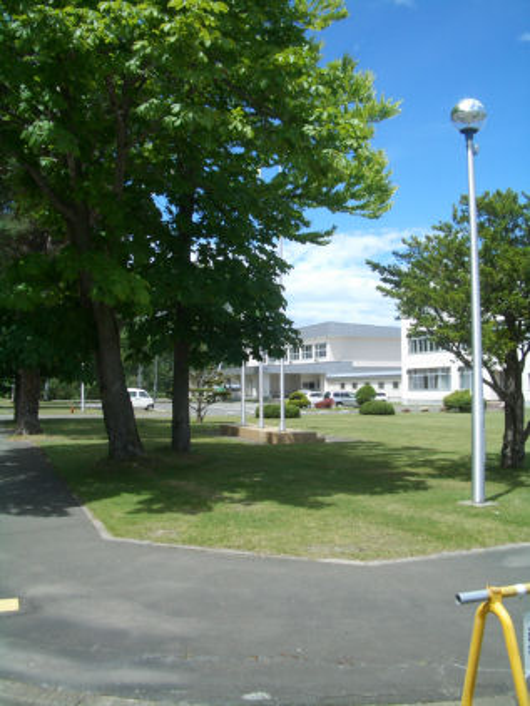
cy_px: 353
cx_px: 265
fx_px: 714
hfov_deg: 40.7
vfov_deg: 52.6
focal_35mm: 35
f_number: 4.3
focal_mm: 5.8
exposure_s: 1/500
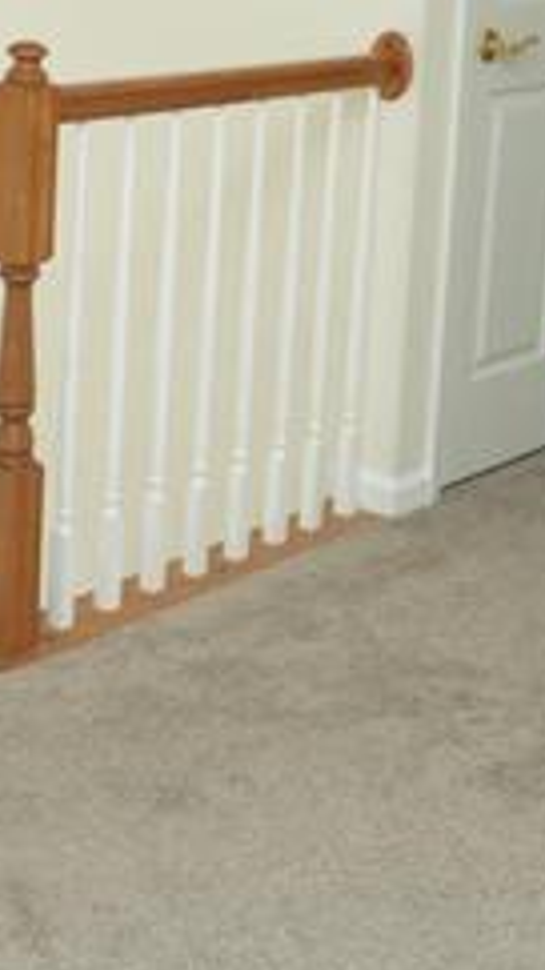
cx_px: 188
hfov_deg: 16.9
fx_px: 1825
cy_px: 82
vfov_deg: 28.5
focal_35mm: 71
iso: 100
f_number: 2.8
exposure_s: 1/60
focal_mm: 16
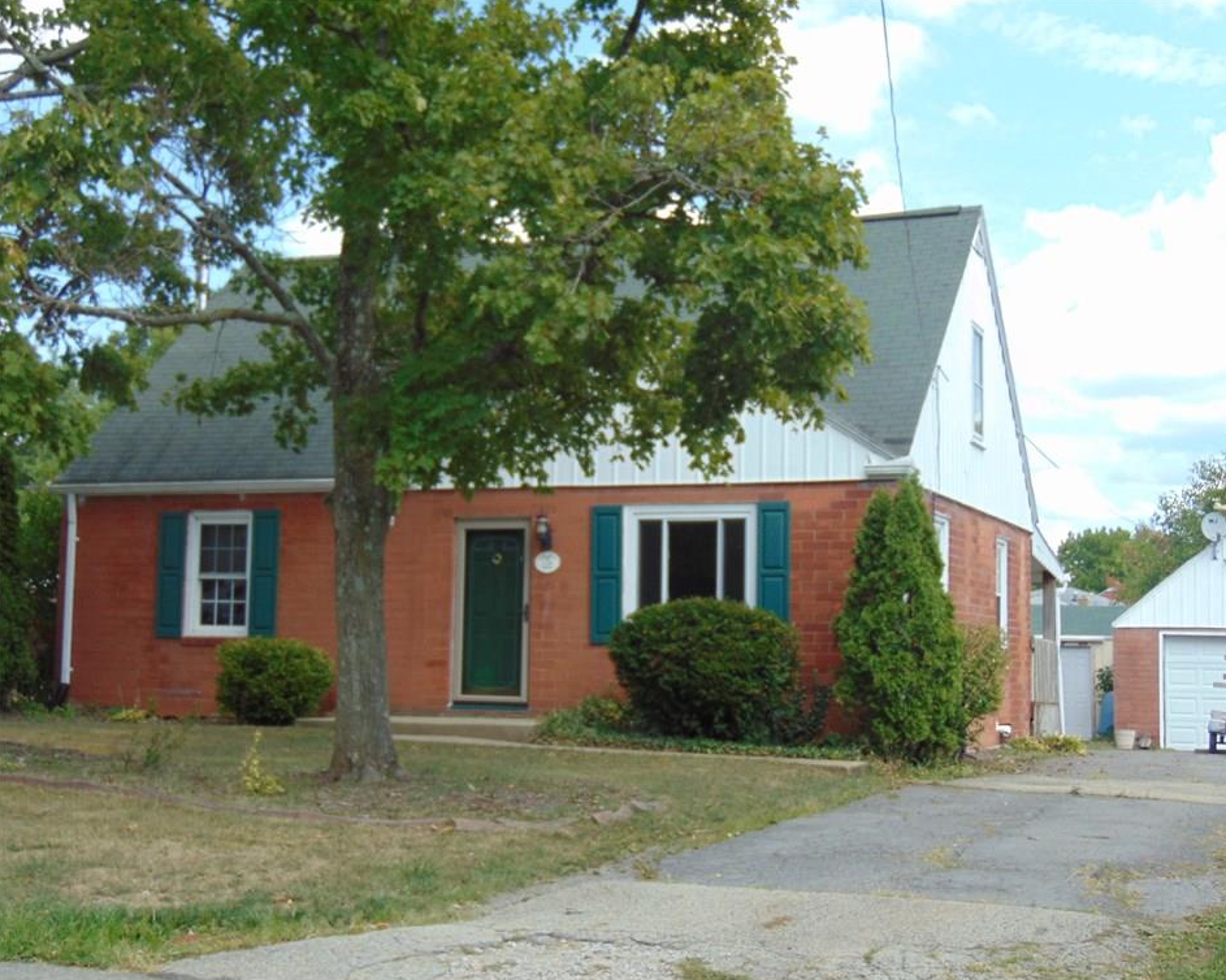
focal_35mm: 53
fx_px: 1923
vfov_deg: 28.6
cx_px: 662
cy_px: 494
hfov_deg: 35.3
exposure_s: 1/400
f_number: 3.5
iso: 80
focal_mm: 9
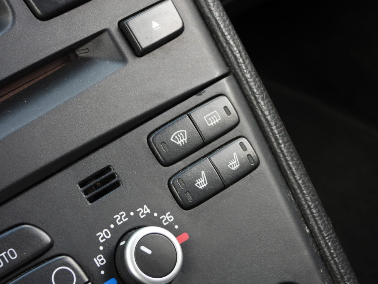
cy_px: 142
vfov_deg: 14.1
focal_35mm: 105
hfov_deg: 18.7
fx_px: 1147
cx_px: 189
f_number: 4
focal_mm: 18.9
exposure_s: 1/80
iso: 100
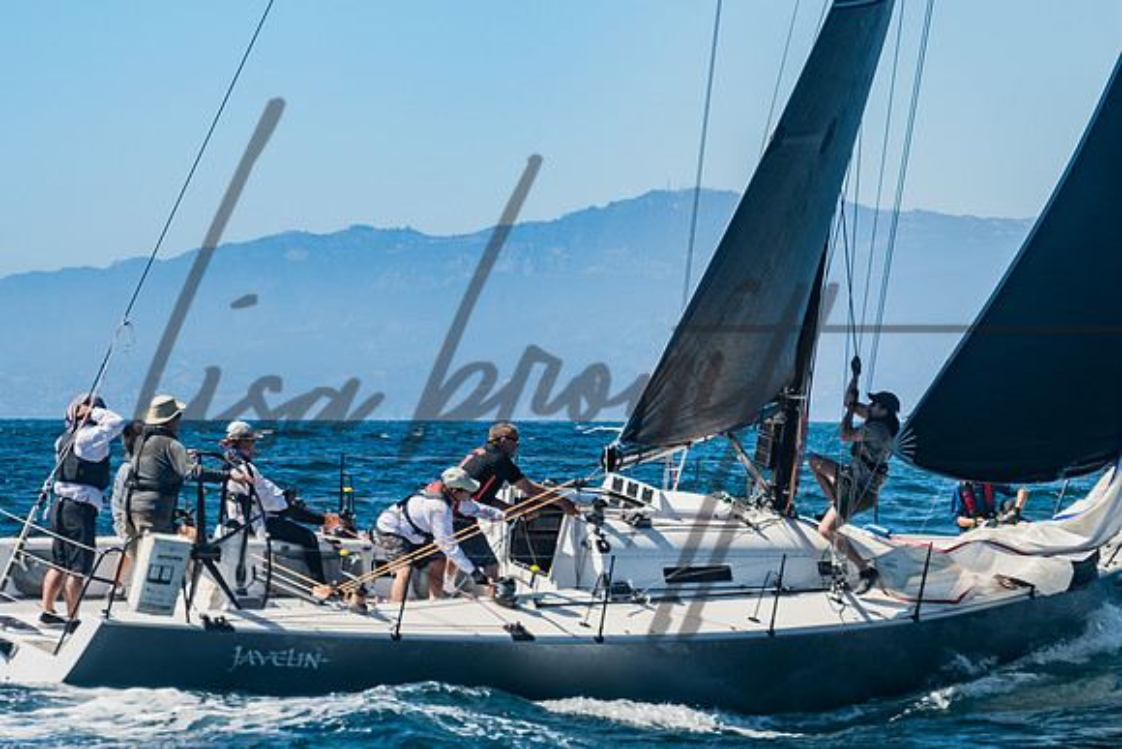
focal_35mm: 163
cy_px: 299
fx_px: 5092
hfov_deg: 12.6
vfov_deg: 8.4
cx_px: 525
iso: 160
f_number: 6.3
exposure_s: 1/500
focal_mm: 115
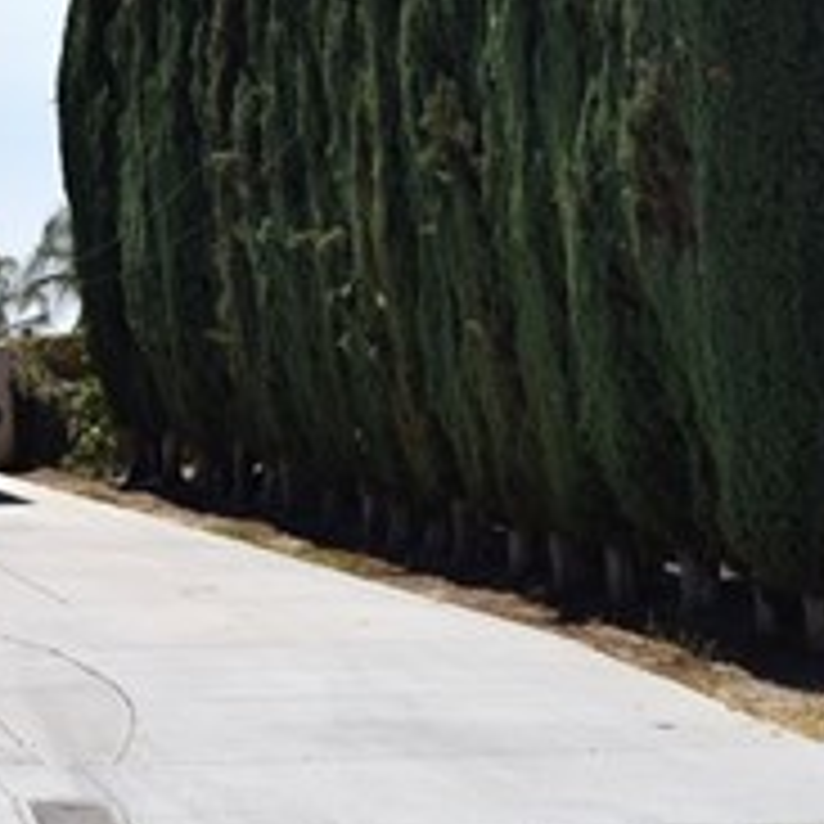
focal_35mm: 138
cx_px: -495
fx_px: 3730
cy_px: 448
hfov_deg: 11.9
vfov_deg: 12.6
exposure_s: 1/500
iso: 200
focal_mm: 31
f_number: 11
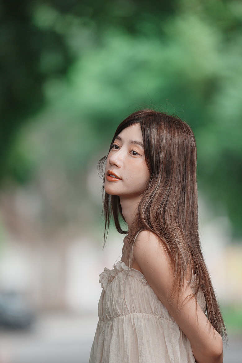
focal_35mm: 400
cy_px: 182
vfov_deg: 5.2
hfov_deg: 3.4
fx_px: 4033
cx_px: 121
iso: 200
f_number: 4.5
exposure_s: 1/400
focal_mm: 400
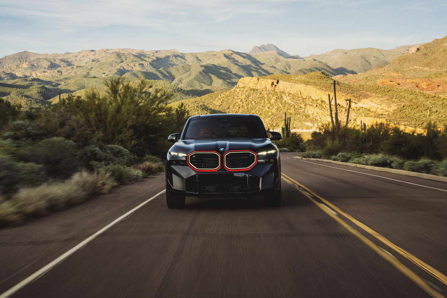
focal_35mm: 49
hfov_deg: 40.3
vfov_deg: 27.5
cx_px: 224
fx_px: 608
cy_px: 149
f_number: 10
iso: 200
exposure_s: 1/25
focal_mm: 49
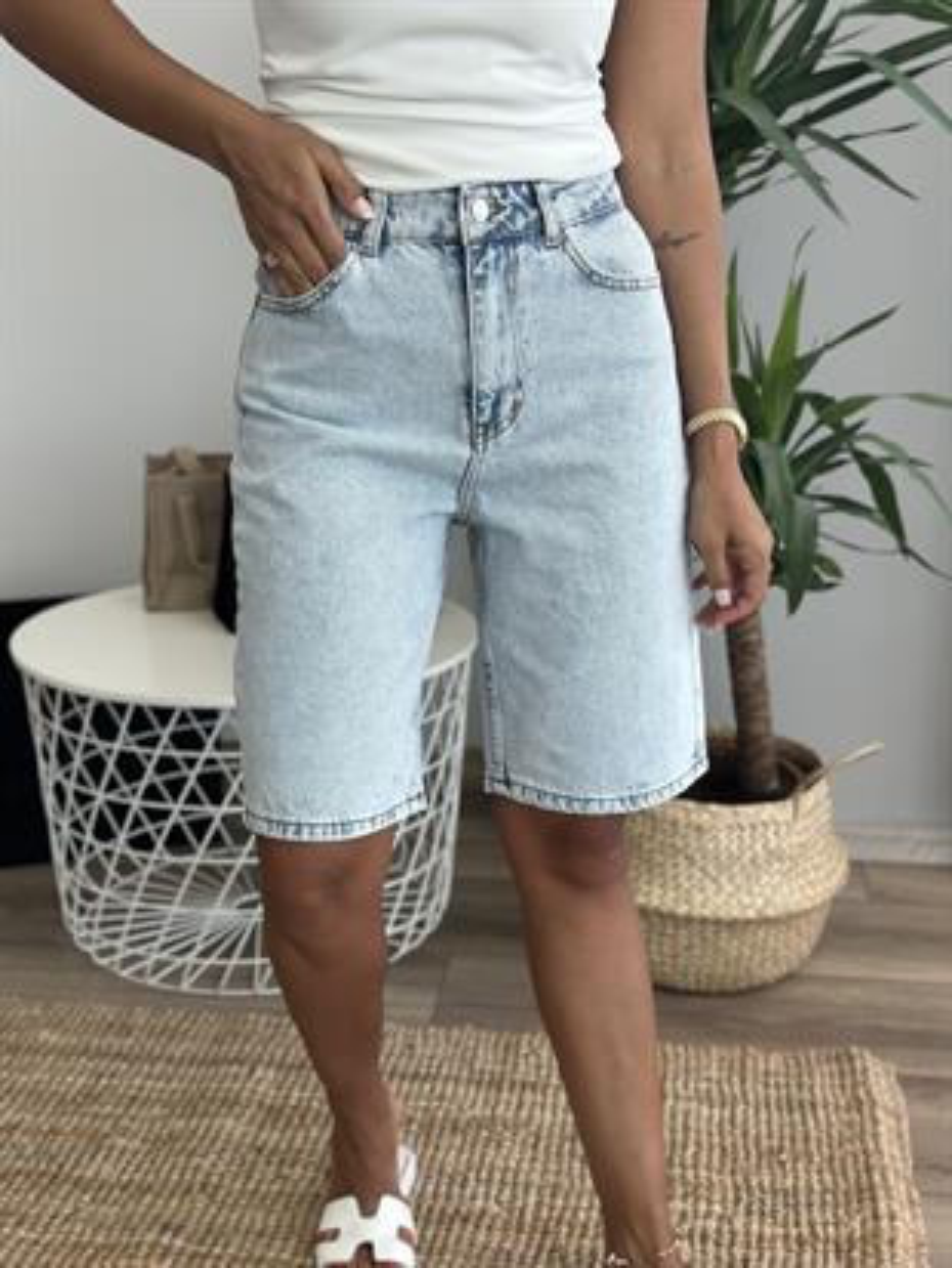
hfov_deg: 30.3
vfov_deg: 39.6
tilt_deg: -16.3
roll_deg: +0.0
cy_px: 634
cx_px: 476
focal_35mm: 48
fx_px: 1759
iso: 80
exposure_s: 1/262
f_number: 1.78
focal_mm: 6.86
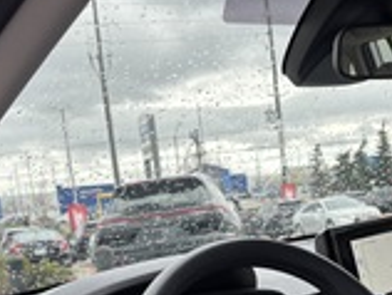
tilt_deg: -9.0
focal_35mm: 69
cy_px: 316
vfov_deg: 20.5
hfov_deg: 27.9
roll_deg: +6.2
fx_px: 783
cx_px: 265
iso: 40
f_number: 1.6
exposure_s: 1/207
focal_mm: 5.96
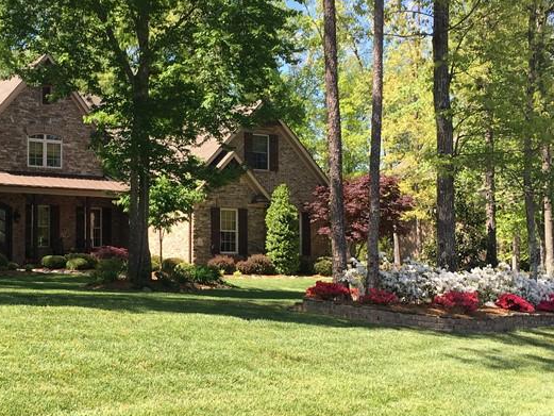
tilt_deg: +3.2
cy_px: 237
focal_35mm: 57
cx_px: 231
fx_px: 912
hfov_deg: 33.7
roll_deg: +1.1
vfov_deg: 25.6
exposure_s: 1/452
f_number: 2.2
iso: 25
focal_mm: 4.15
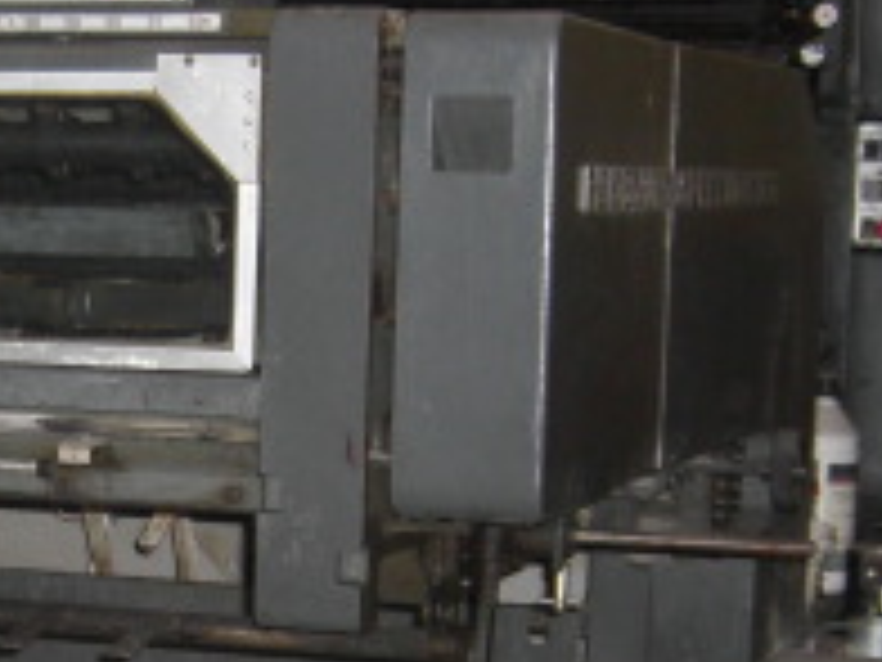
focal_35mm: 124
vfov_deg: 11.8
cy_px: 685
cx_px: -14
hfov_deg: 15.6
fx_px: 3159
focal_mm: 7.9
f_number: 2.8
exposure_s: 1/60
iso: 200
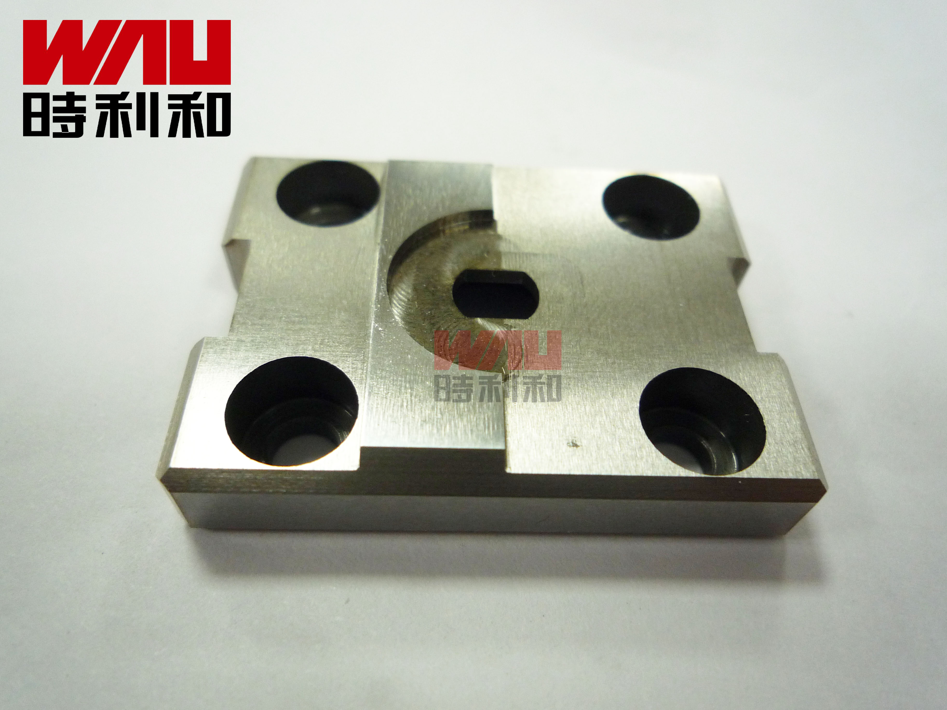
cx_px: 474
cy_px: 355
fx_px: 684
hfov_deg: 69.4
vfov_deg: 54.9
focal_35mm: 25
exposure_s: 1/30
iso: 160
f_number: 2.8
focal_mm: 4.4
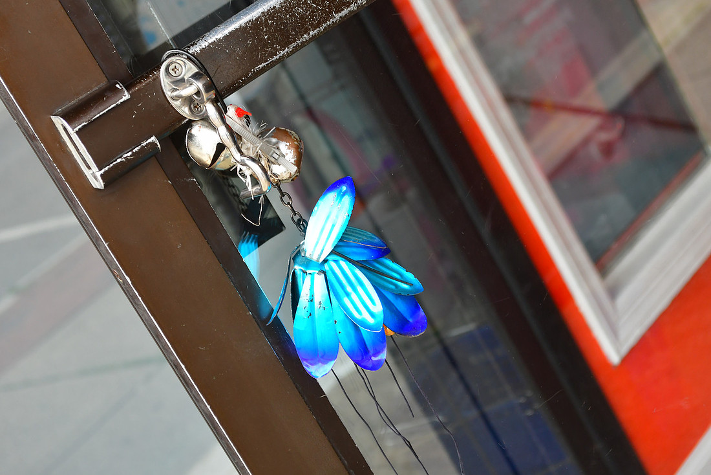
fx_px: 1620
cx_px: 356
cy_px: 238
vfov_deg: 16.7
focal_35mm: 82
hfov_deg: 24.8
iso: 640
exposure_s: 1/100
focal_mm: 55
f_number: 7.1
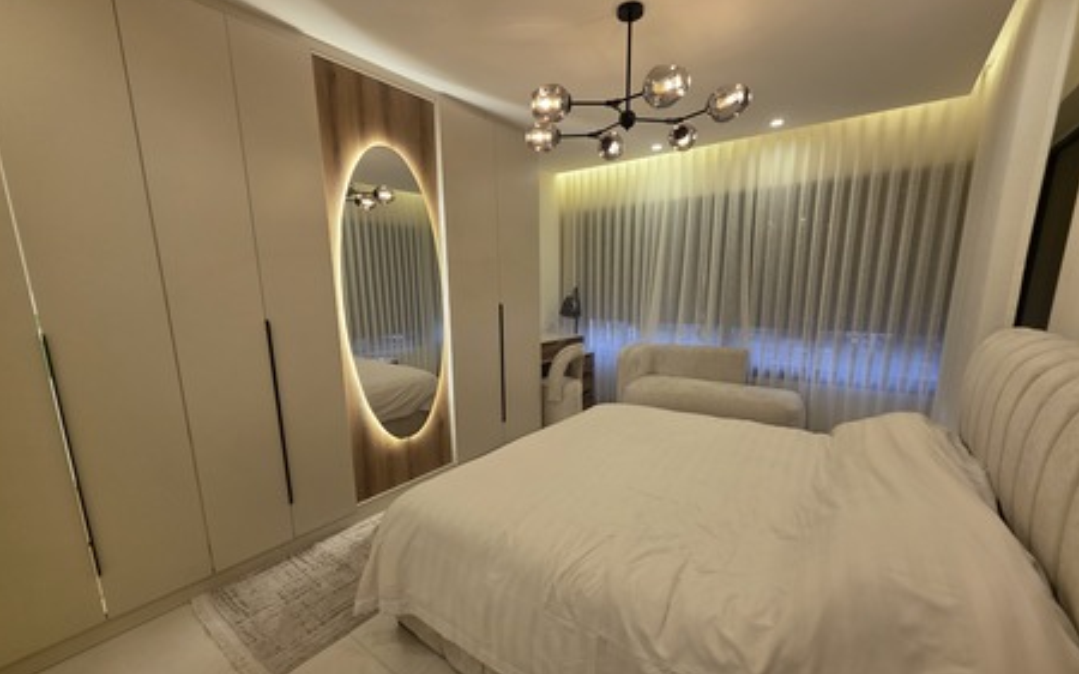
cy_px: 380
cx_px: 536
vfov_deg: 78.2
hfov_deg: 105.3
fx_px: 412
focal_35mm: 14
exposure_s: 1/100
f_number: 1.9
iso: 125
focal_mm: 2.2
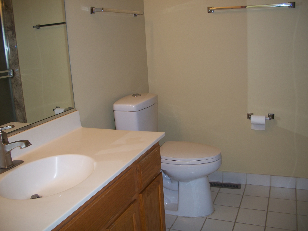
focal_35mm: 35
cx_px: 154
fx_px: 311
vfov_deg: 40.7
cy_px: 116
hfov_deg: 52.6
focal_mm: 6.3
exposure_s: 1/60
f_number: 3.1
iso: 80
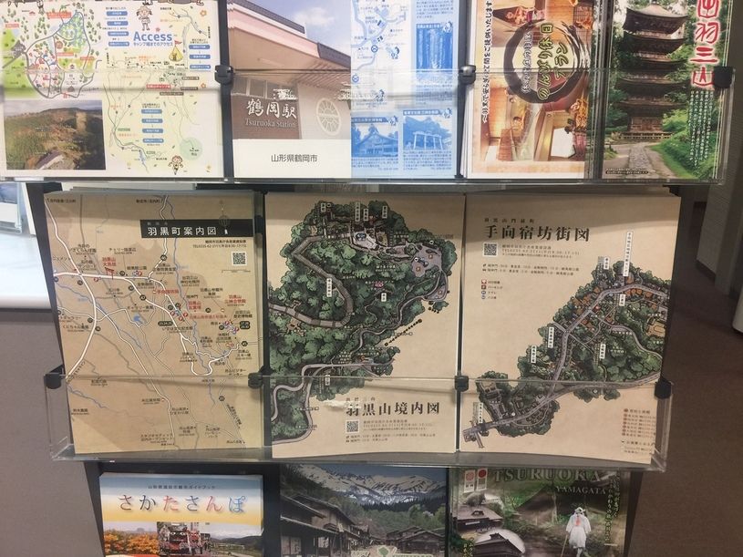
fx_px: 622
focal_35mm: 29
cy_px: 278
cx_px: 372
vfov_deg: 48.2
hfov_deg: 61.7
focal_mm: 4.15
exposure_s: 1/15
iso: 40
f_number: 2.2
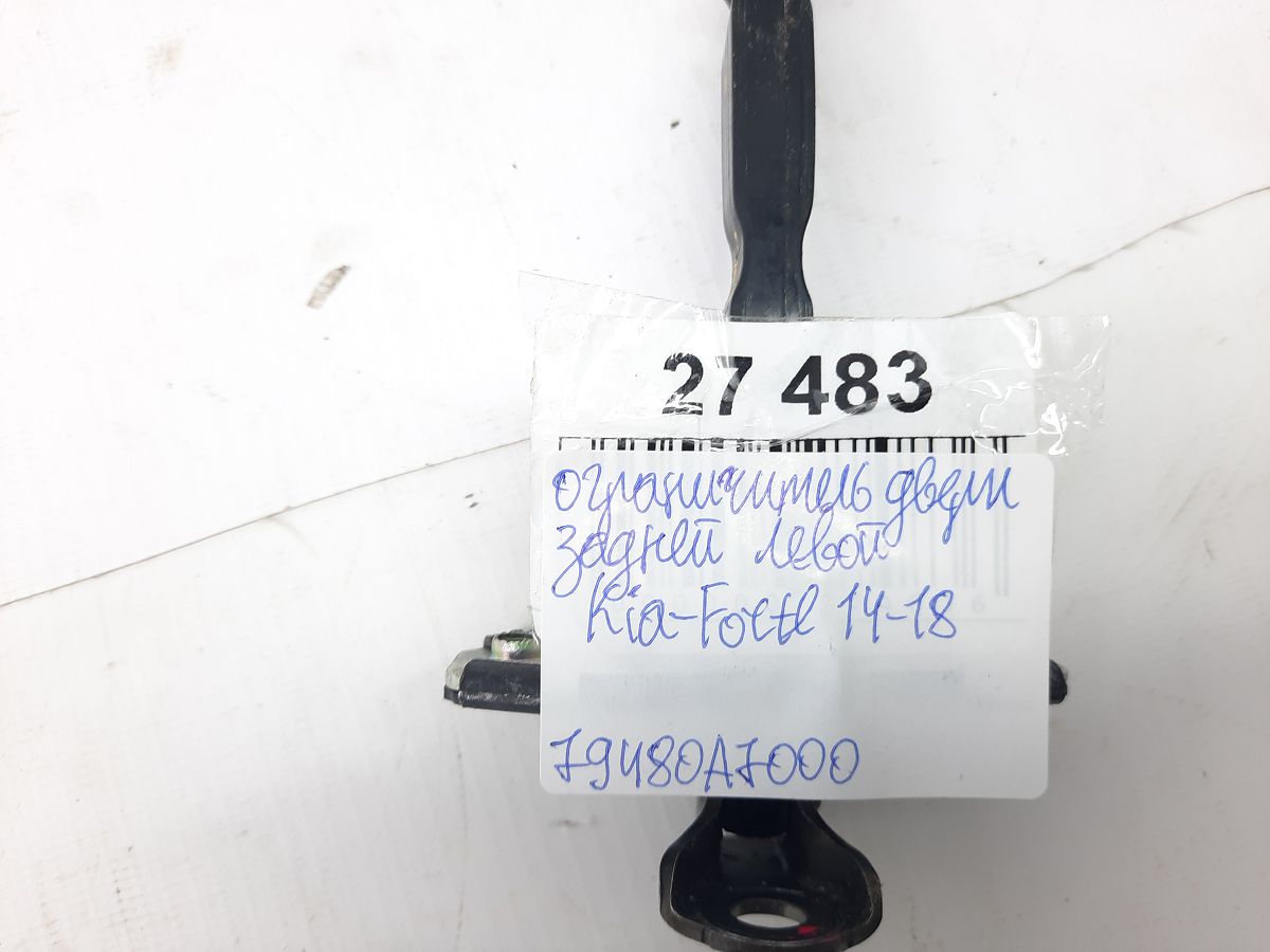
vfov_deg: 54.9
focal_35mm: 25
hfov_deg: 69.4
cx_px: 635
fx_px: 917
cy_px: 476
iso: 80
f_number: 2
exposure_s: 1/50
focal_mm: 4.6
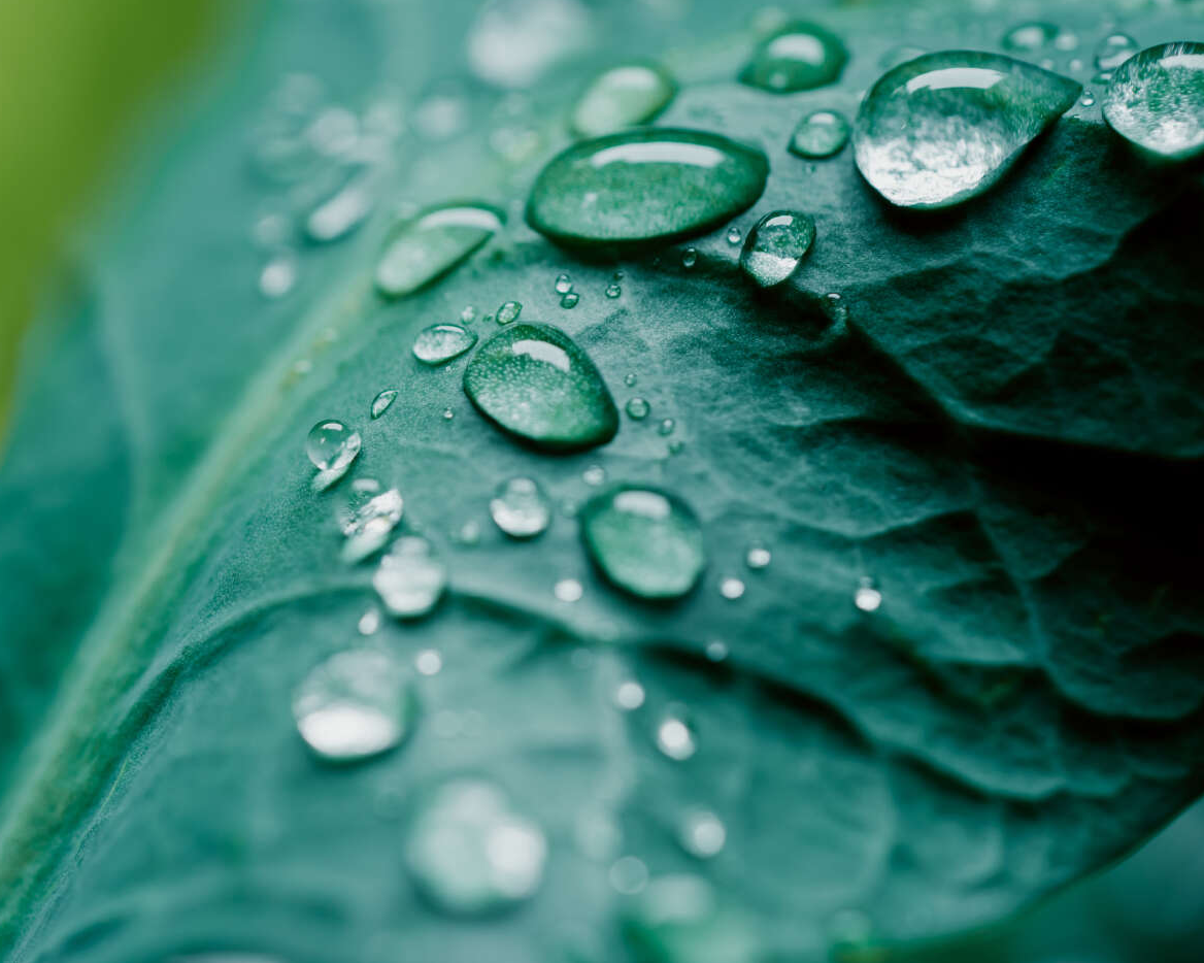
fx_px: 3634
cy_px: 480
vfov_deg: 15.1
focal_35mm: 102
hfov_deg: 18.8
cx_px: 712
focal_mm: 90
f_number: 4
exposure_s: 1/25
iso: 200
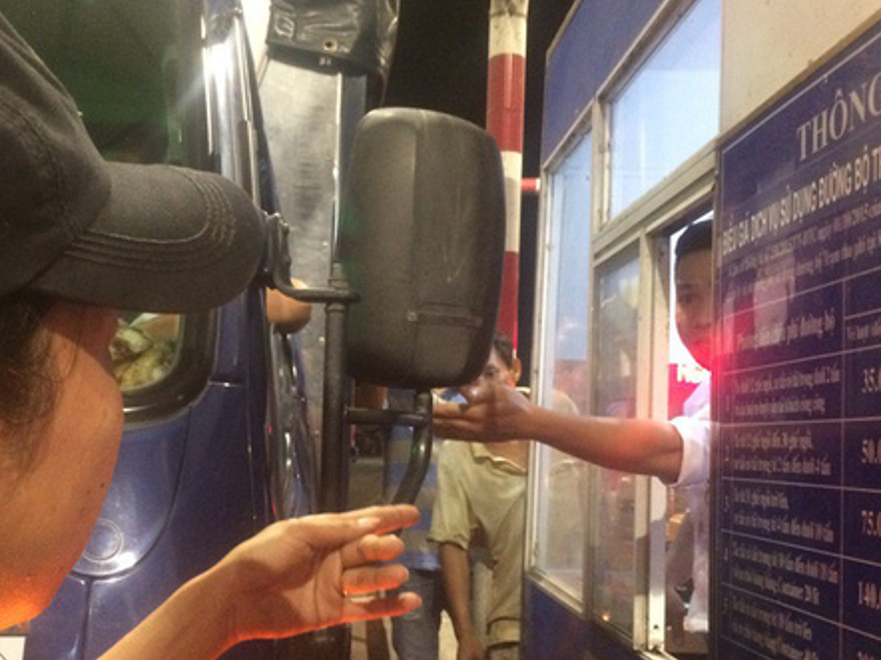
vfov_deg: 34.2
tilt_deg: +1.6
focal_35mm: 42
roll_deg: -1.2
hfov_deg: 44.2
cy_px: 409
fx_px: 1068
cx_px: 303
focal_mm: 4.15
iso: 320
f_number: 2.2
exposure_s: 1/17
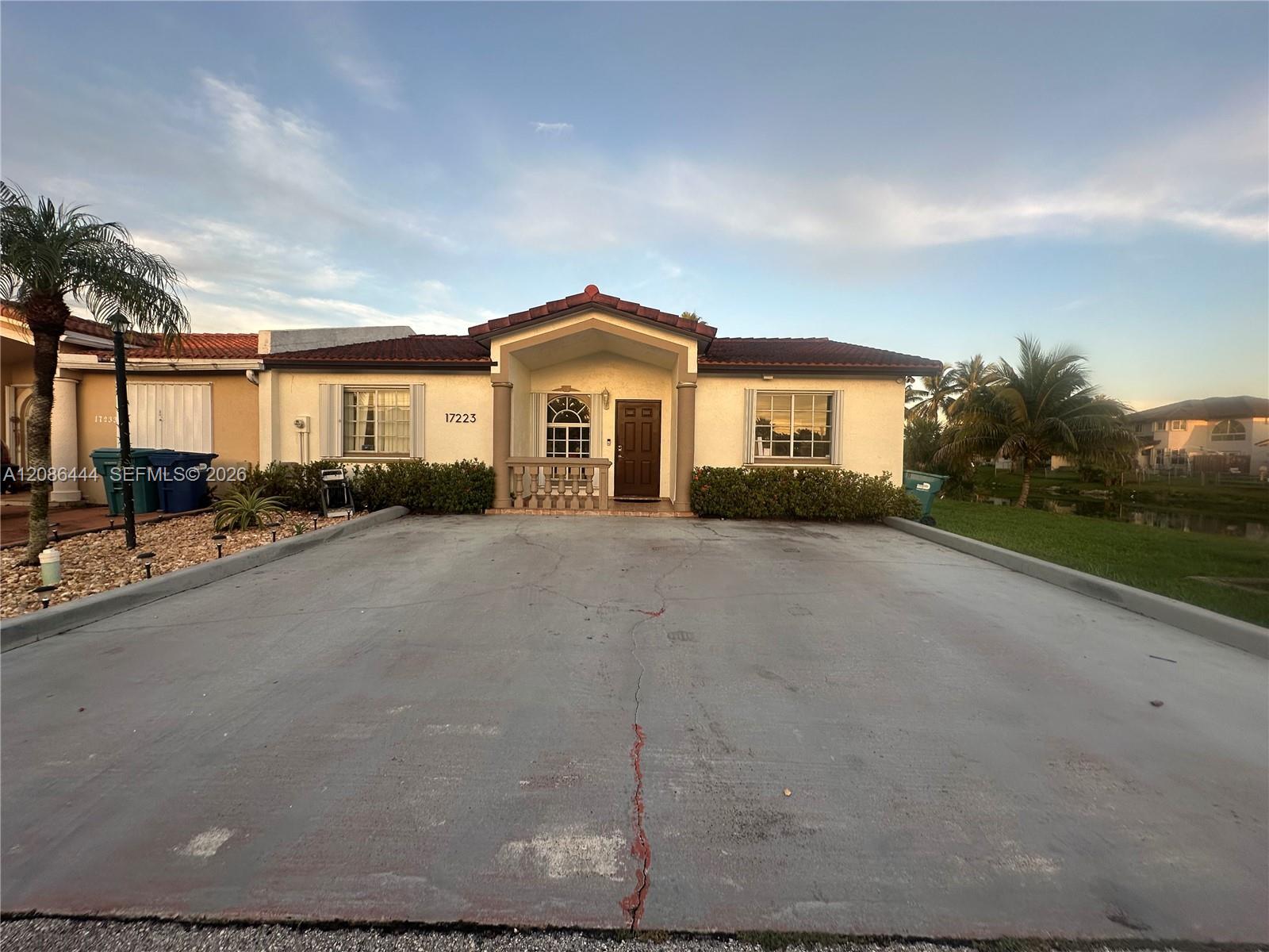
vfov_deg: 85.7
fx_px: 513
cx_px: 634
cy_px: 476
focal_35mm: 14
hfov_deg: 102.1
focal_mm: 2.22
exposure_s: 1/139
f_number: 2.2
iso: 40
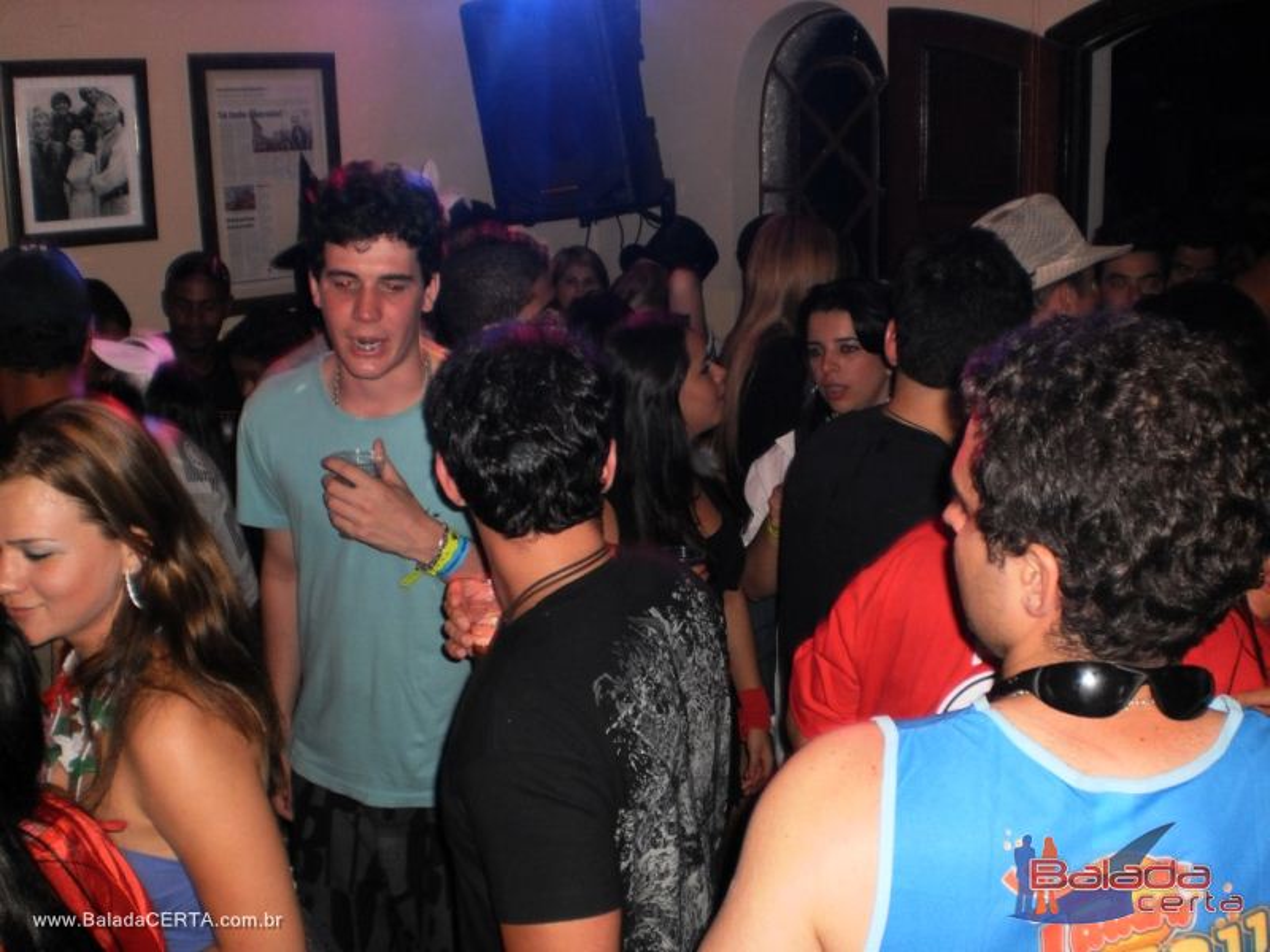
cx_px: 635
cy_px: 476
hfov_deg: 51.4
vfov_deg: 39.7
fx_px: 1321
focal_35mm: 36
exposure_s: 1/30
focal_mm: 6.3
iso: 125
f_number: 3.1
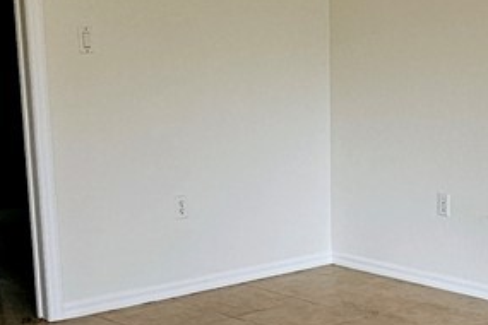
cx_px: 421
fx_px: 1030
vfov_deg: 17.7
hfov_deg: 25.9
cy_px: 277
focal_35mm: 76
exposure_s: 1/172
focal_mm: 2.2
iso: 50
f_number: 2.2
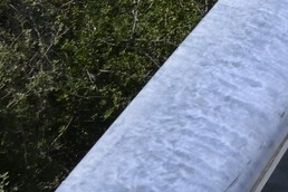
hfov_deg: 8.9
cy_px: -436
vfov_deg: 6.8
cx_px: 927
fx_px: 1416
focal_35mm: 177
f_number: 13
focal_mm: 16
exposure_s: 1/200
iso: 100
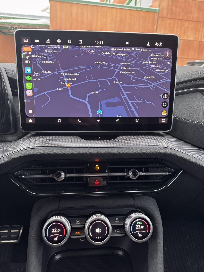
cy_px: 136
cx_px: 102
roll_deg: -3.2
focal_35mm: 24
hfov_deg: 56.8
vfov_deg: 71.6
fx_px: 189
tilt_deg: -16.7
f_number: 1.78
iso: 200
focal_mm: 6.76
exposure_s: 1/48
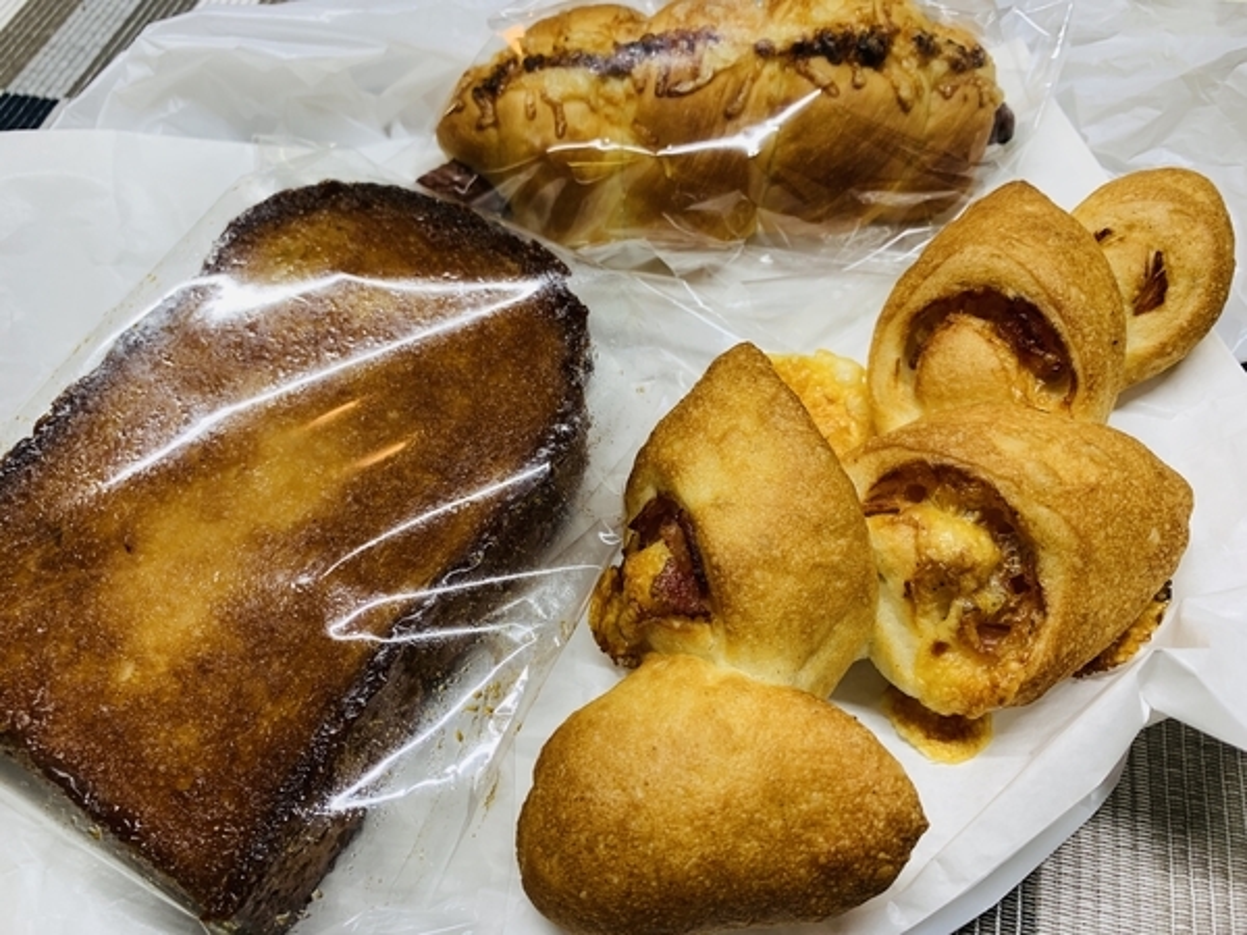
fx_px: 937
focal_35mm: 26
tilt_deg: -56.8
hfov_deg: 67.3
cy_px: 468
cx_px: 624
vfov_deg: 53.1
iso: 64
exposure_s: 1/50
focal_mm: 4.25
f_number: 1.8
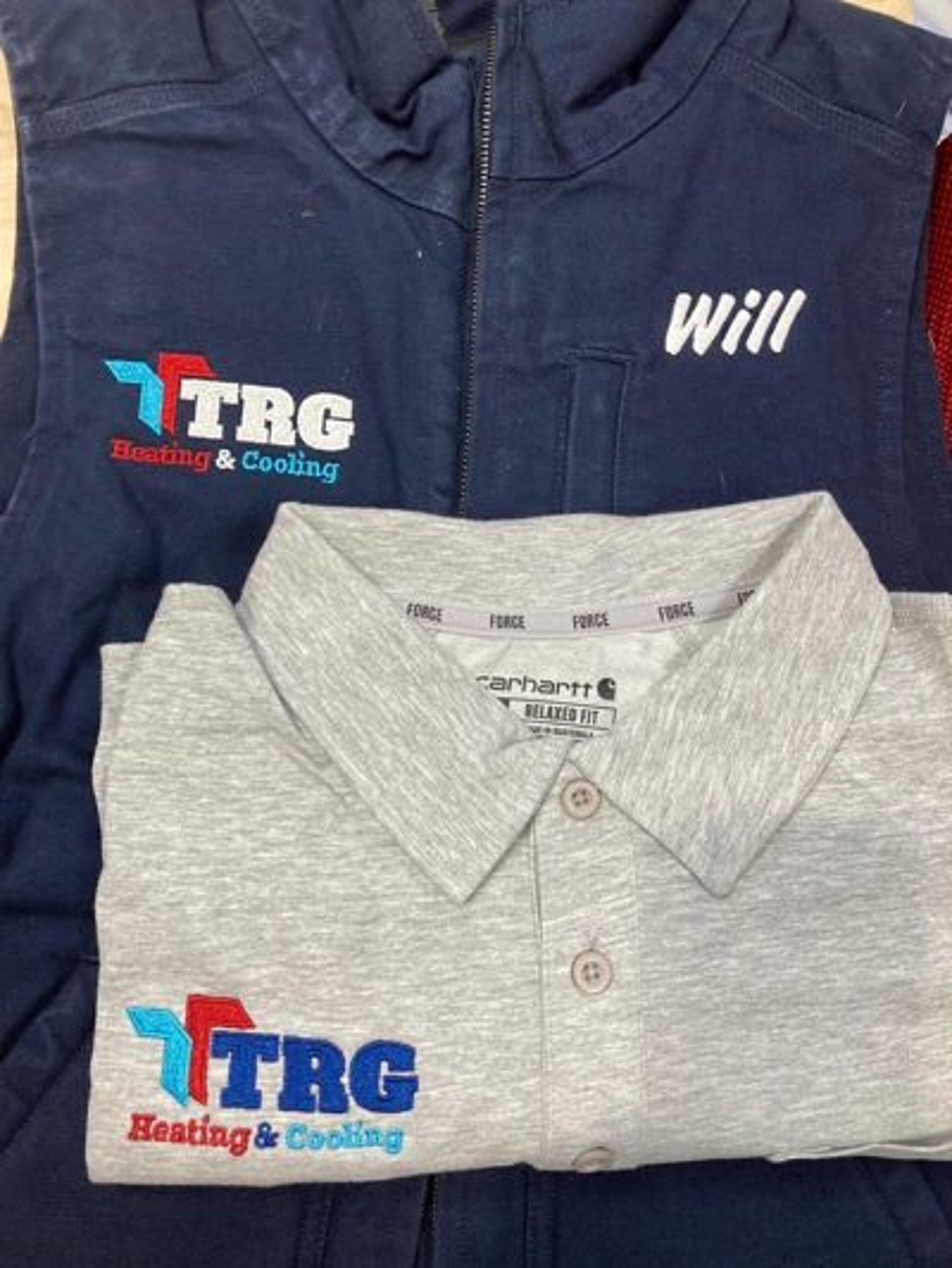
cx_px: 476
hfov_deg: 49.8
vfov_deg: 63.4
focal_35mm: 28
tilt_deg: -75.9
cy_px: 634
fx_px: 1026
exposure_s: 1/60
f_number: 1.8
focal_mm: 3.99
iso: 80
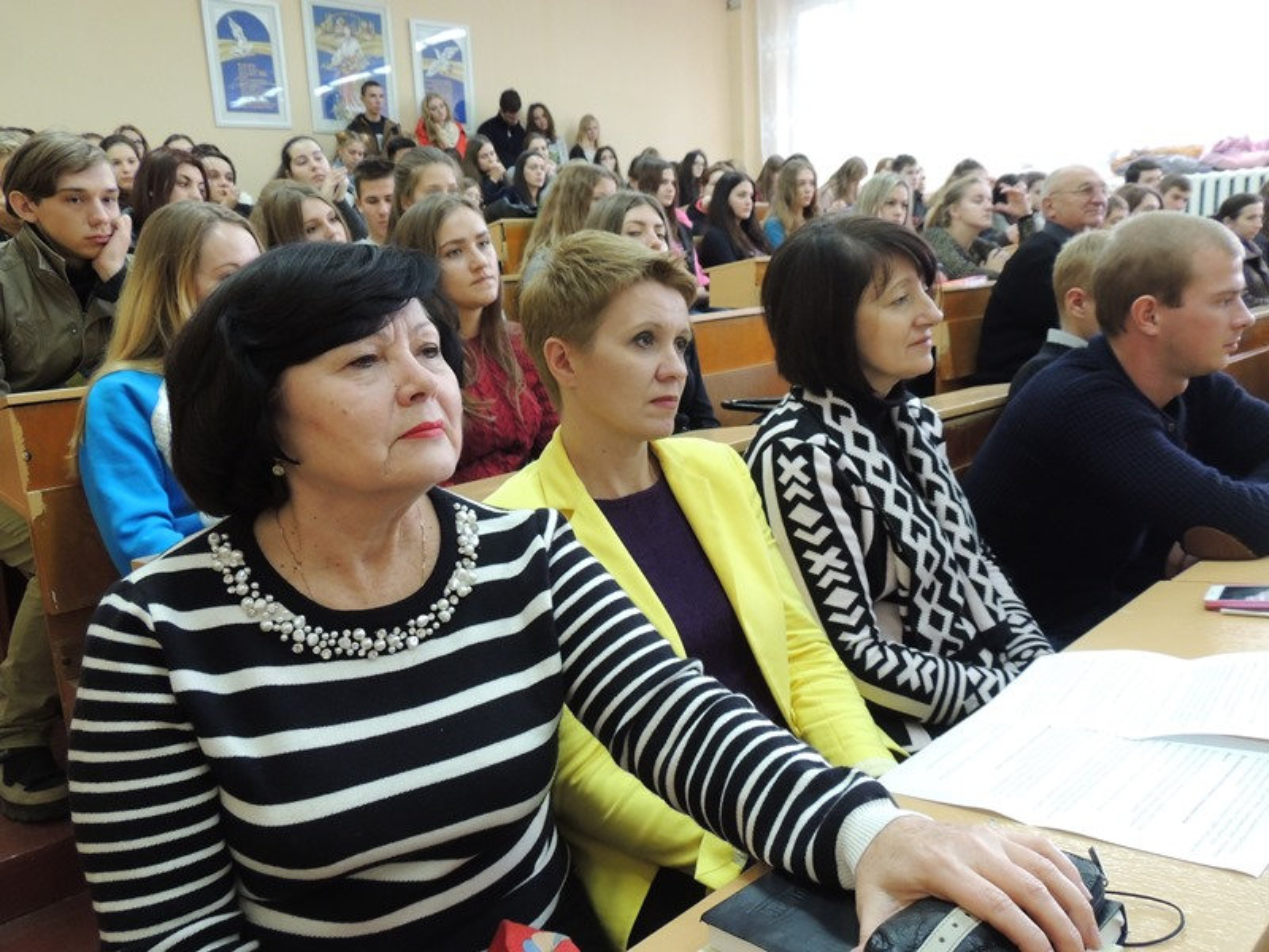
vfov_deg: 49.7
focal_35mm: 28
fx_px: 1026
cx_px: 634
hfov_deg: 63.4
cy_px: 476
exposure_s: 1/20
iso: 400
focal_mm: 4.9
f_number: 3.1
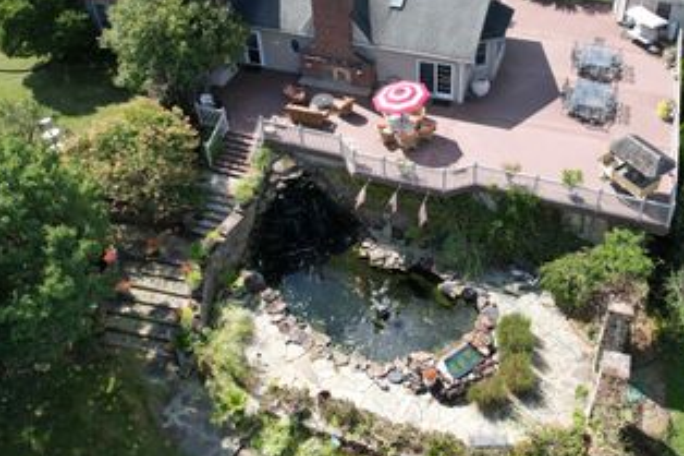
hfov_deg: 53.9
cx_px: 423
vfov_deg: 37.4
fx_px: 665
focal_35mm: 35
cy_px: 147
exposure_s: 1/800
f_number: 2.8
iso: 110
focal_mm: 8.38
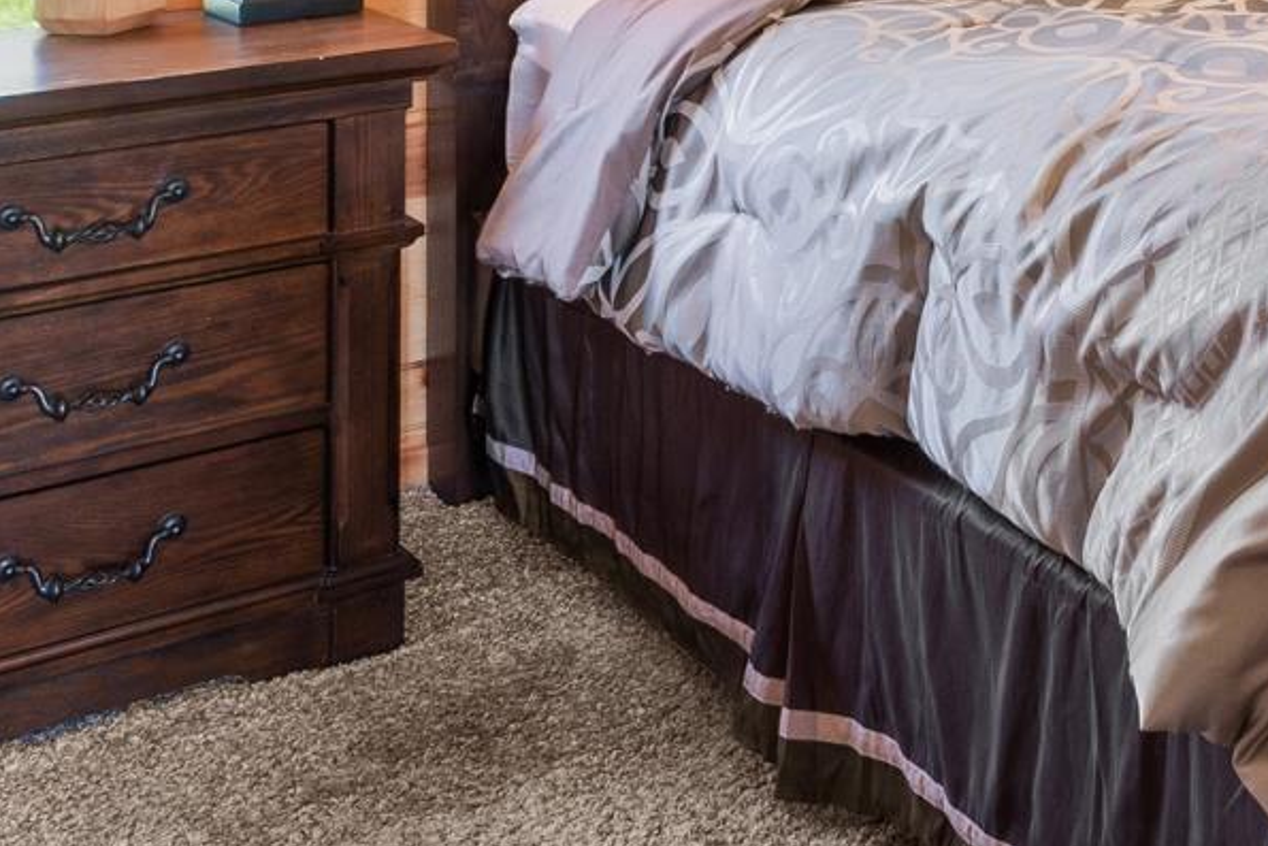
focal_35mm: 63
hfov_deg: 28.1
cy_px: -412
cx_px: 1500
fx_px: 2219
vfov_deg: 19.0
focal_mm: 10
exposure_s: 1/2
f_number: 9
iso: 200
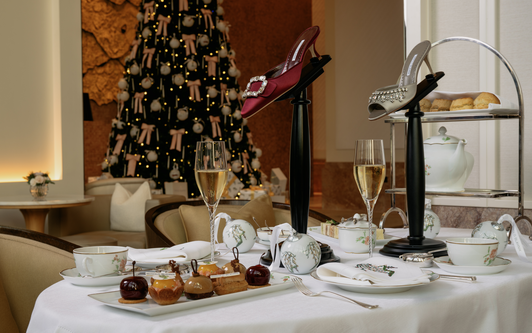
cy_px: 169
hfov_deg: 40.3
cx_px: 266
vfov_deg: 25.8
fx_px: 725
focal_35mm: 50
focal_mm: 49
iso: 100
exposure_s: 1/13
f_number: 10
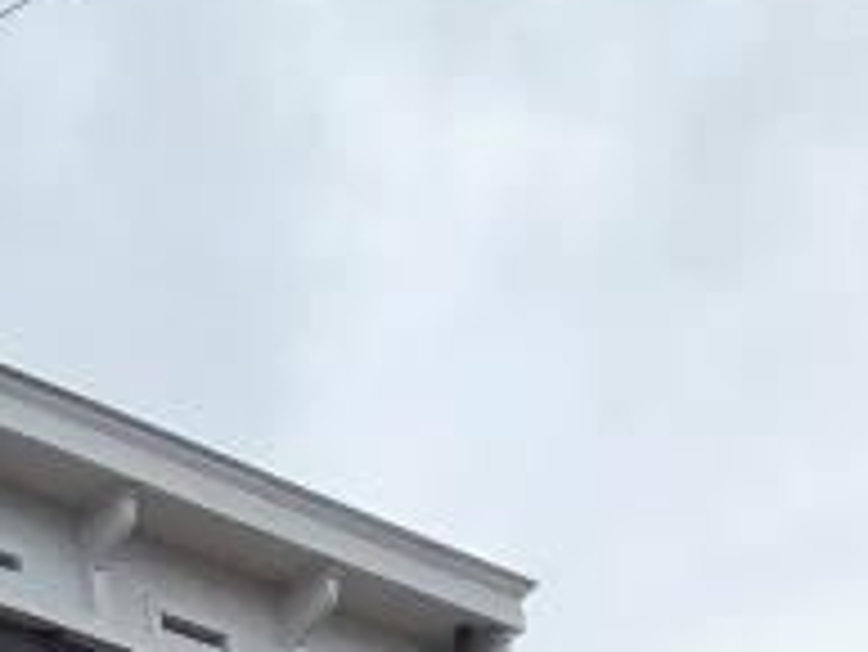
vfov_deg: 11.2
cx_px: -1498
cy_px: 1742
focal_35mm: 101
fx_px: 2534
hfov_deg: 12.4
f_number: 2.2
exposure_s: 1/3778
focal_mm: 2.2
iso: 100
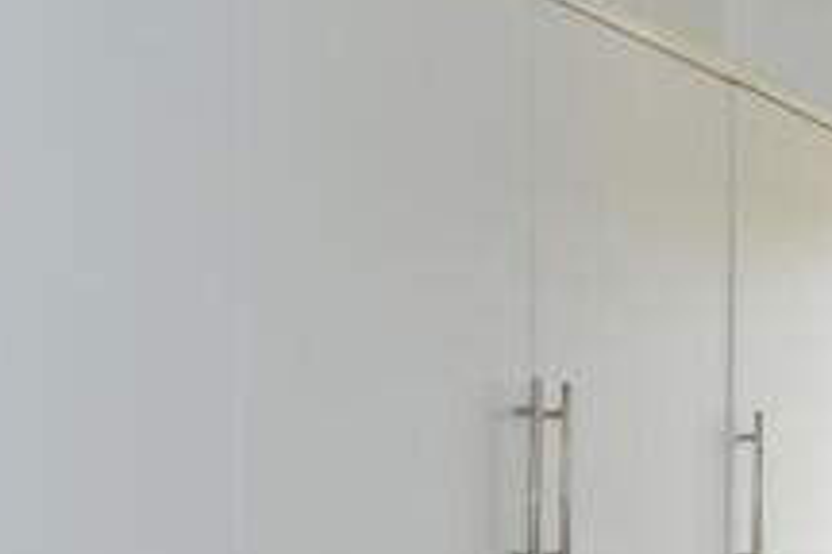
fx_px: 1895
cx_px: 597
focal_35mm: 82
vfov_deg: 16.1
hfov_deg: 24.6
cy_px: 619
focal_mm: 18
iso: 800
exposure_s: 1/200
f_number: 13
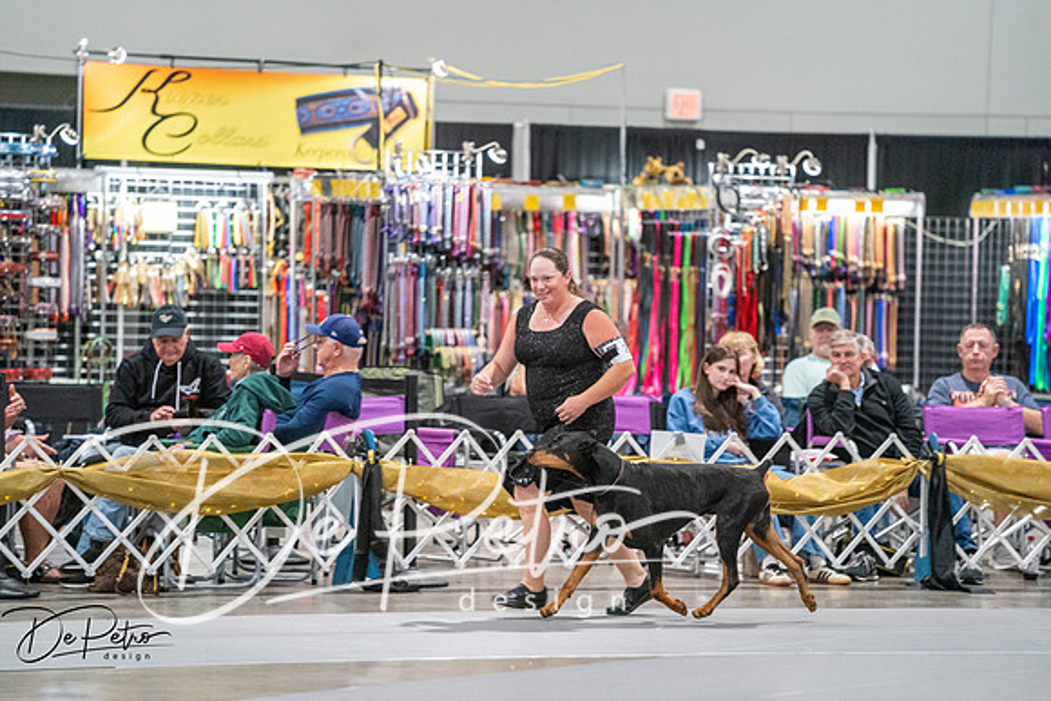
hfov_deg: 10.3
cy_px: 350
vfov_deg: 6.9
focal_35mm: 200
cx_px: 526
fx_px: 5840
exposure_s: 1/250
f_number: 2.8
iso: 6400
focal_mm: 200
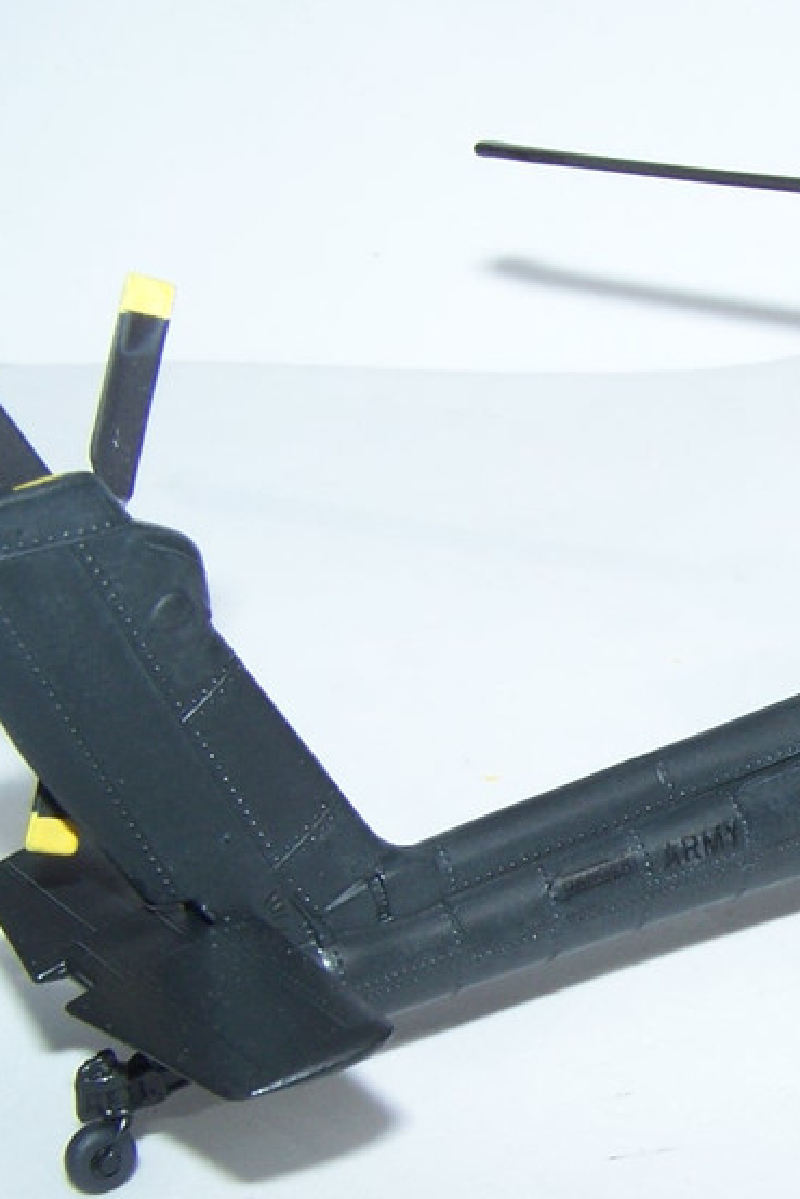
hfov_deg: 17.1
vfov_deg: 26.5
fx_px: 2533
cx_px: 983
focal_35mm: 76
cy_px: 784
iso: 80
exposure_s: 1/1500
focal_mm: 6.3
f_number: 5.6
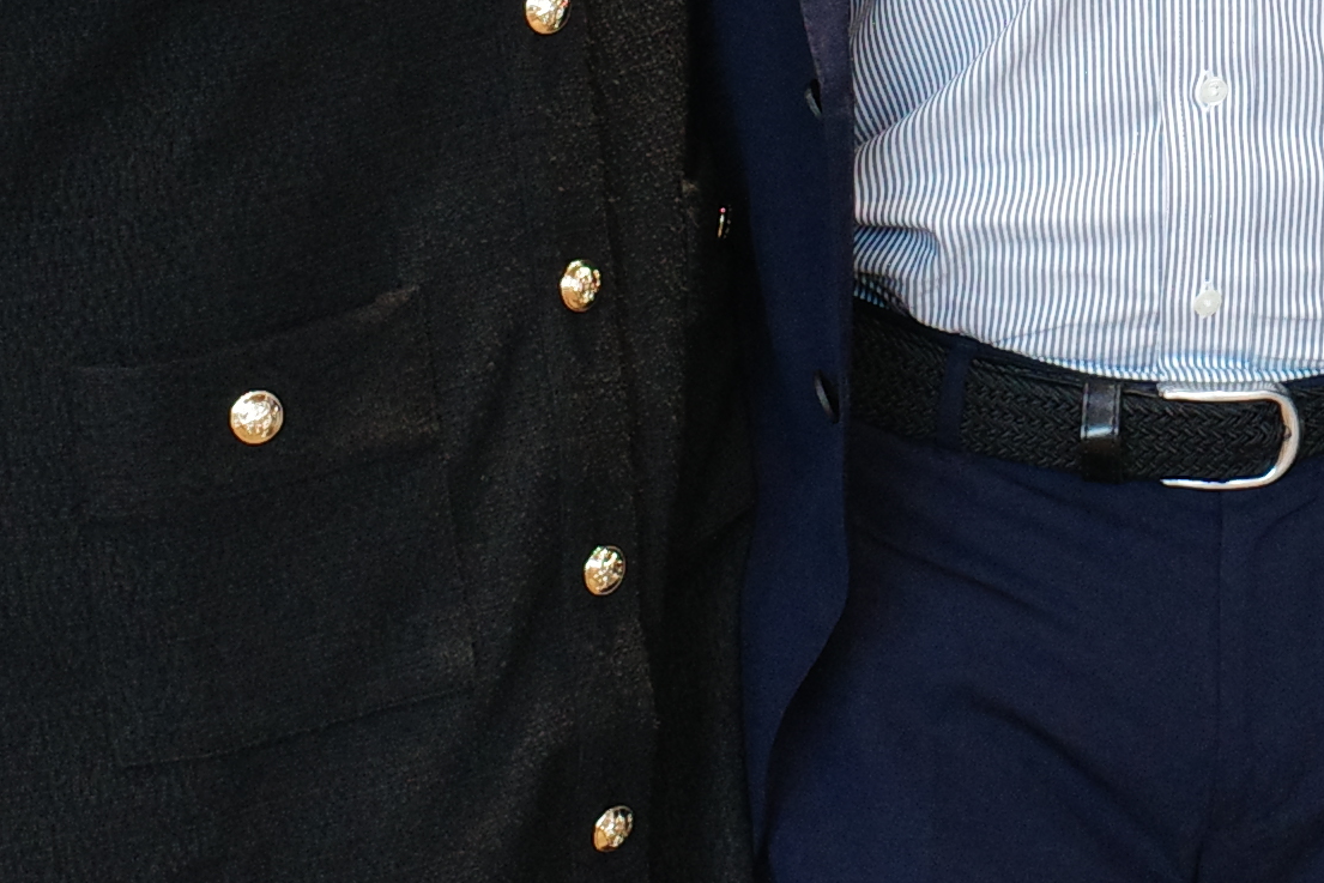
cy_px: -897
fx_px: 5591
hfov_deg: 13.1
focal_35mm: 152
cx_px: 1713
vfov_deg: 8.5
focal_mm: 18.3
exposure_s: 1/30
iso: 1000
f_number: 5
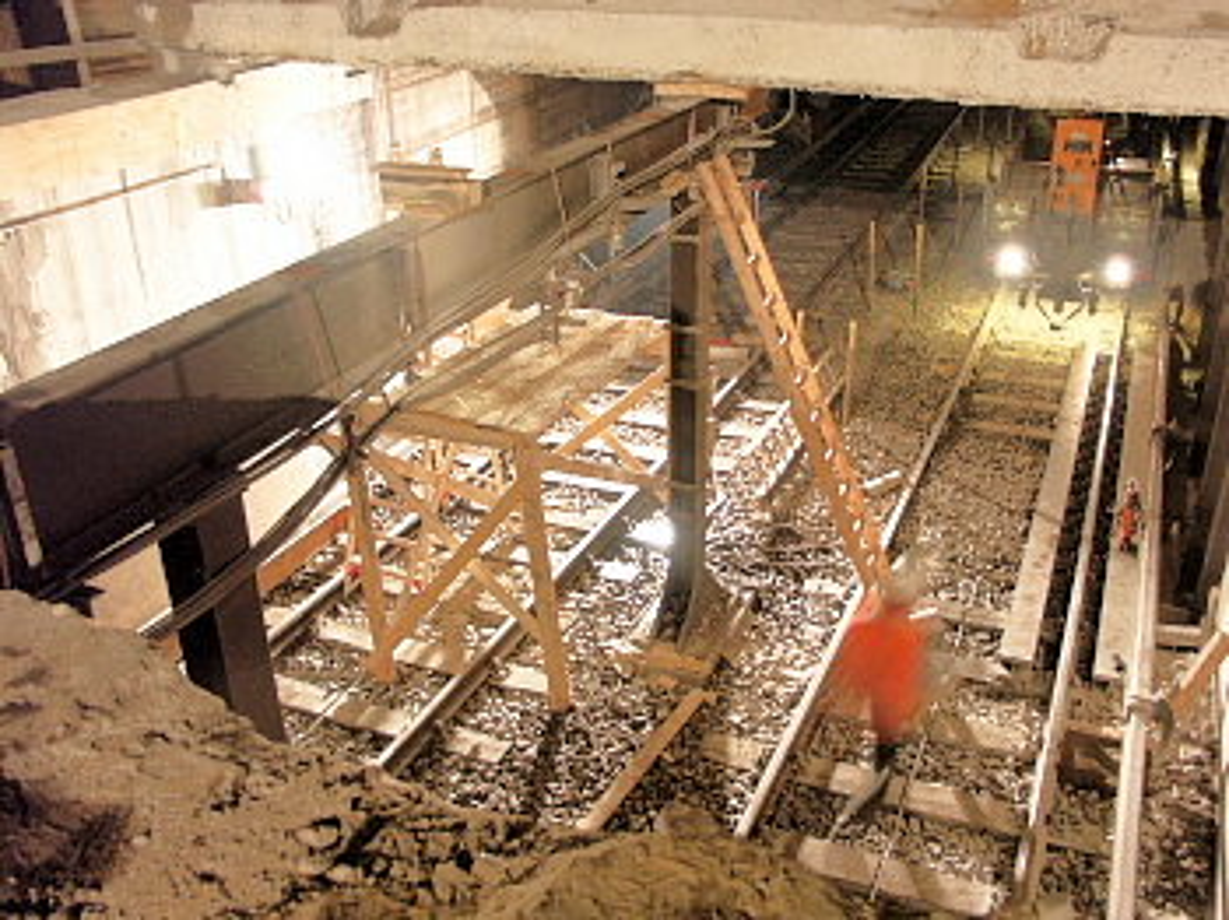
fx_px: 1100
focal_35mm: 31
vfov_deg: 45.4
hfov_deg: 58.4
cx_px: 614
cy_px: 460
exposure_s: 1/3
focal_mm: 8.15
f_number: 2.8
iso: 200
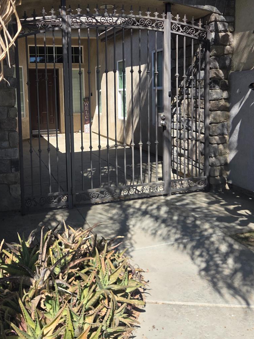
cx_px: 99
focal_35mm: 34
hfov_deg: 41.5
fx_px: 333
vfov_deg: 53.4
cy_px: 127
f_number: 1.8
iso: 80
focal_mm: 5.4
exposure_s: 1/3059
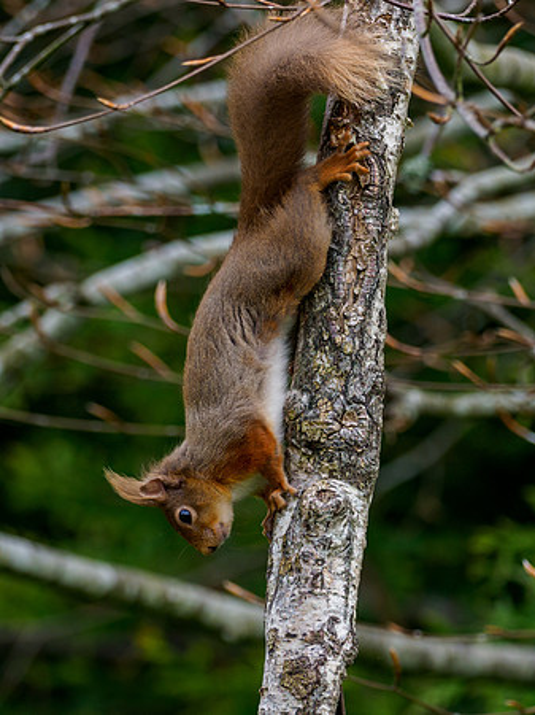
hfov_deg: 1.9
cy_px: 358
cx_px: 303
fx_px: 16529
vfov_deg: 2.5
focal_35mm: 801
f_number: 4.5
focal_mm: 300
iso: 640
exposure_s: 1/640
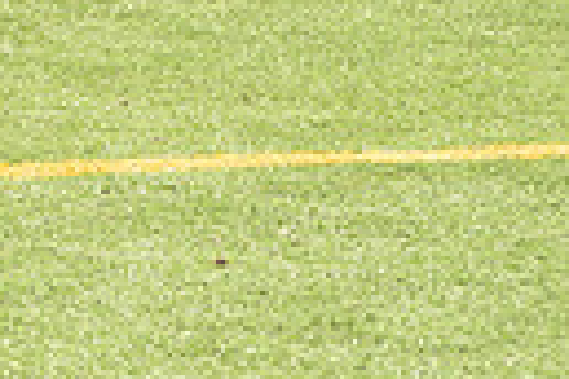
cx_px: -618
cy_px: -434
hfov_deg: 4.7
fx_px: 6748
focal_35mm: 427
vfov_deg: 3.2
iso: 250
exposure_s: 1/250
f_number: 11
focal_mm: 95
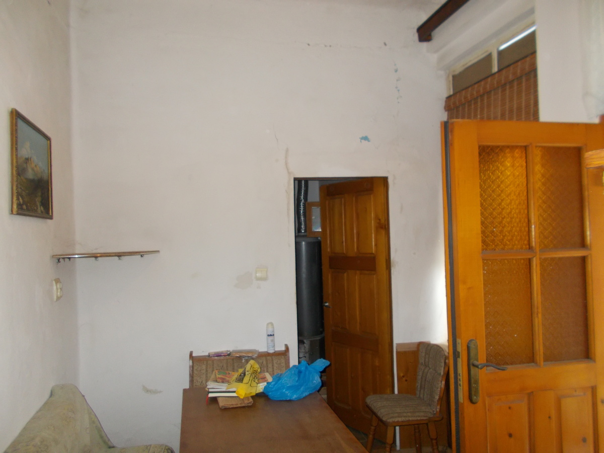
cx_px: 302
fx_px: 454
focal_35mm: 26
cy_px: 226
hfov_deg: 67.3
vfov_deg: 53.1
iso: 200
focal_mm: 4.6
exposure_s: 1/25
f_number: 3.2
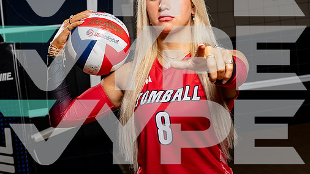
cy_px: 58
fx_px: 691
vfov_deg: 14.4
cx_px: 151
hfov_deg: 25.3
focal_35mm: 84
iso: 100
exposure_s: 1/250
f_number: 8
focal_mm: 70
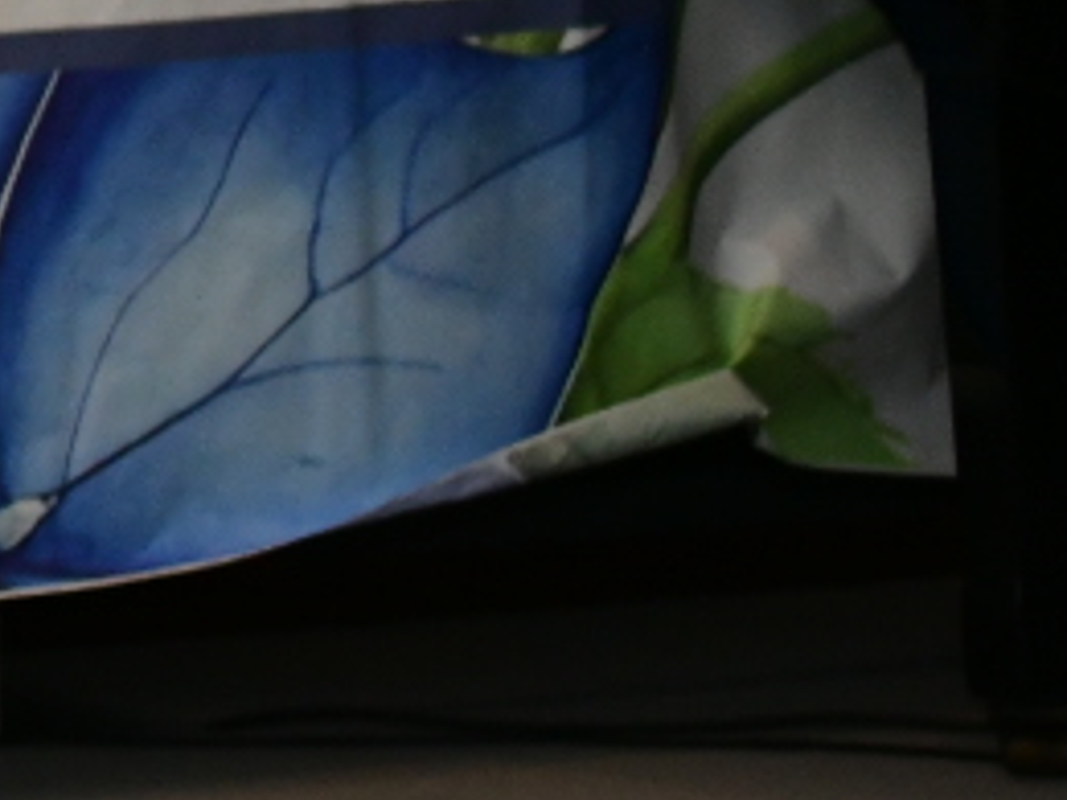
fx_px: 15165
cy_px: -845
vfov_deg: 3.0
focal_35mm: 492
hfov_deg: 4.0
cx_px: -1498
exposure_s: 1/200
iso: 1600
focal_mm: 82
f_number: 2.8
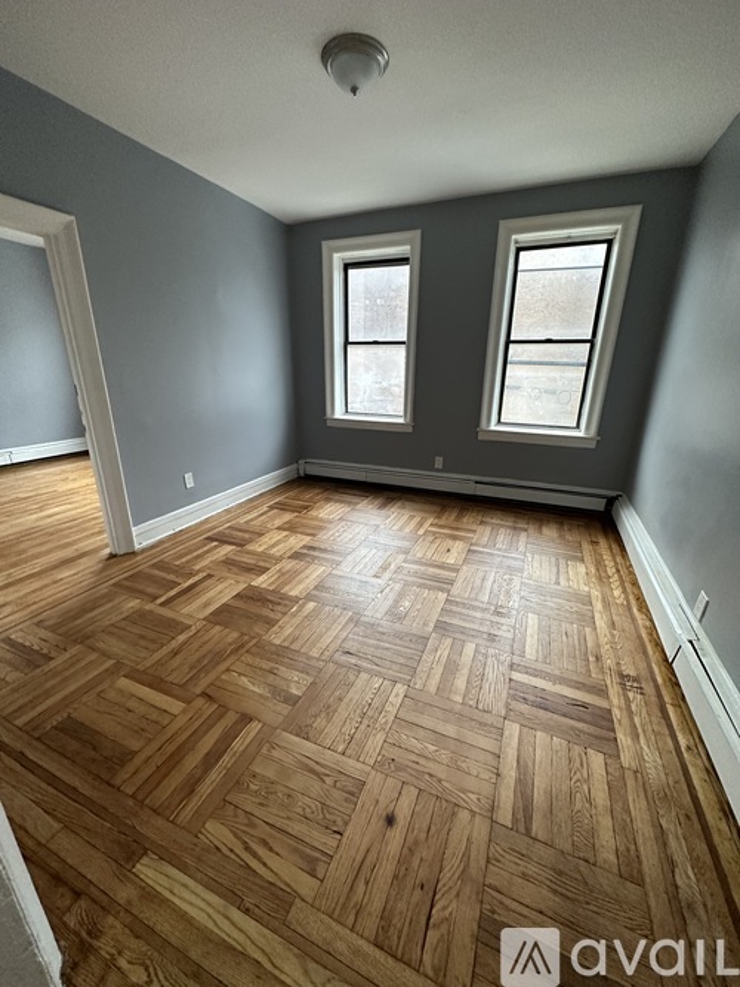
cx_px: 370
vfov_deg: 102.1
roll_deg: -1.4
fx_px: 399
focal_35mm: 14
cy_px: 494
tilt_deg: -18.7
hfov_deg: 85.7
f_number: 2.2
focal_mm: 2.22
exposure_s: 1/89
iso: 320
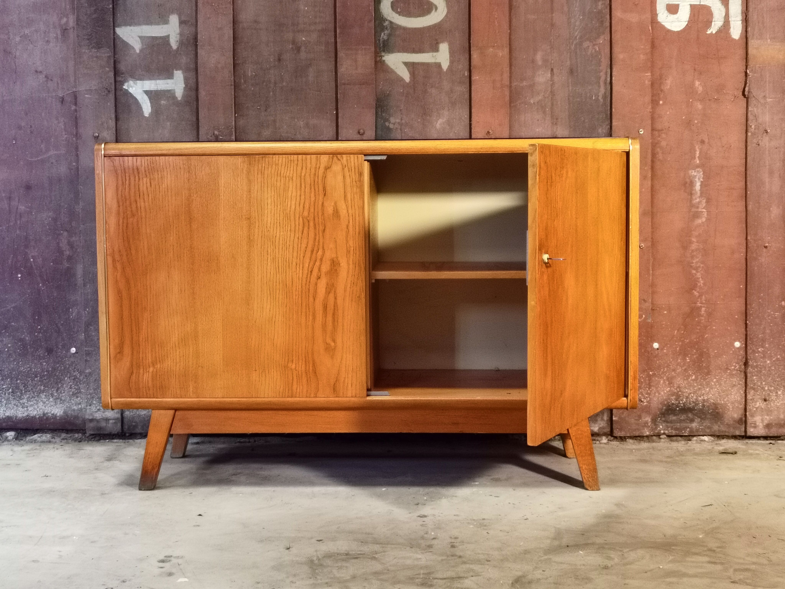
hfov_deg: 38.2
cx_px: 392
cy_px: 294
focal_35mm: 50
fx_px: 1134
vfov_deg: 29.1
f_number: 1.9
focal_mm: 6.71
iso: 500
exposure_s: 1/33.3
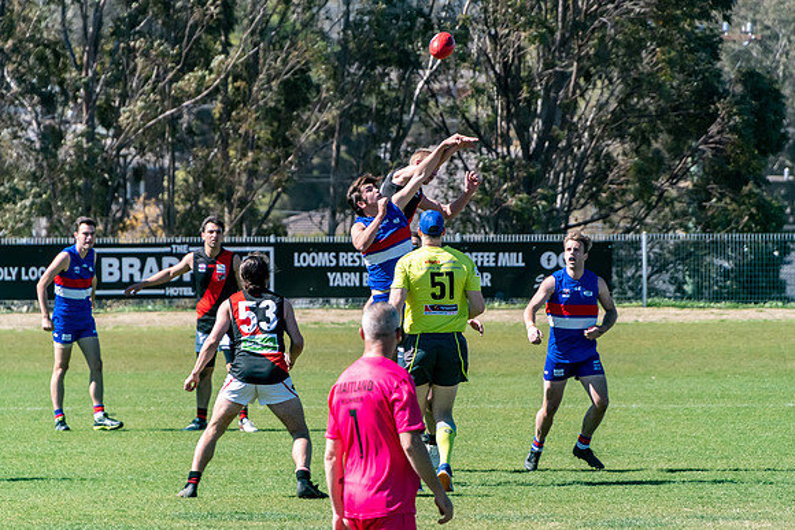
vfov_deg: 2.7
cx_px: 430
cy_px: 244
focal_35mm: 502
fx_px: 11088
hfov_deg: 4.1
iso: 800
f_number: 8
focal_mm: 300
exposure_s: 1/1600
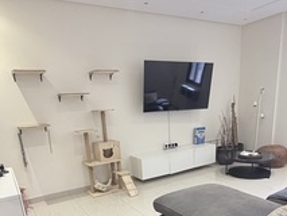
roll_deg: +3.3
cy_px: 178
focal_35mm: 30
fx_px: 249
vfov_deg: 44.2
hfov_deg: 59.9
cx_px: 149
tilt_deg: -17.7
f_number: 2.2
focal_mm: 2.22
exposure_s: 1/60
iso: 500
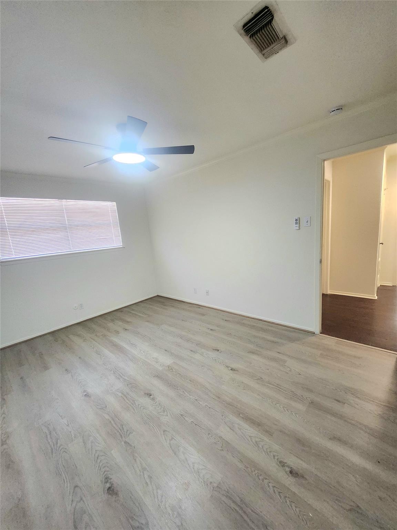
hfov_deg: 89.9
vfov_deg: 106.2
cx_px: 198
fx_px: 199
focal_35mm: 13
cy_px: 265
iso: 250
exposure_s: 1/60.2
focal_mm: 1.74
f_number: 2.2
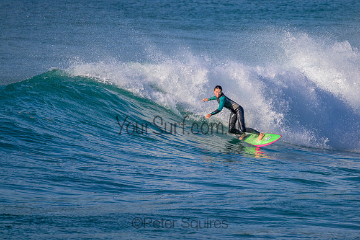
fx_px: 8693
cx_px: 196
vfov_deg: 1.6
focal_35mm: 869
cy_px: 110
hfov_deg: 2.4
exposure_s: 1/2000
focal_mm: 800
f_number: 11
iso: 1100
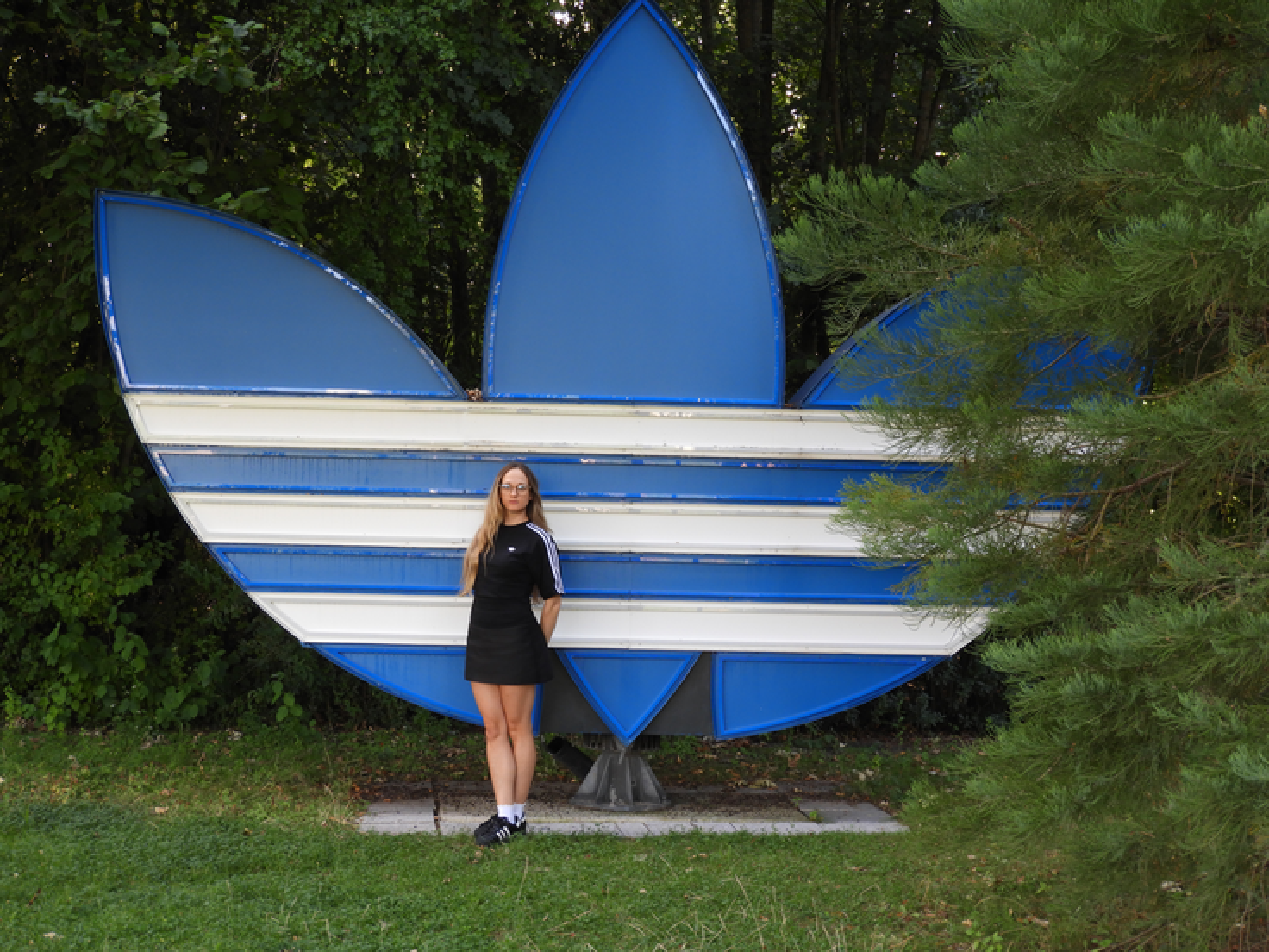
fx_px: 2383
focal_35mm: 65
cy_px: 476
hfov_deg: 29.8
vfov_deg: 22.6
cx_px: 634
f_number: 4.2
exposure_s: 1/30
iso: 110
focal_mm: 11.6
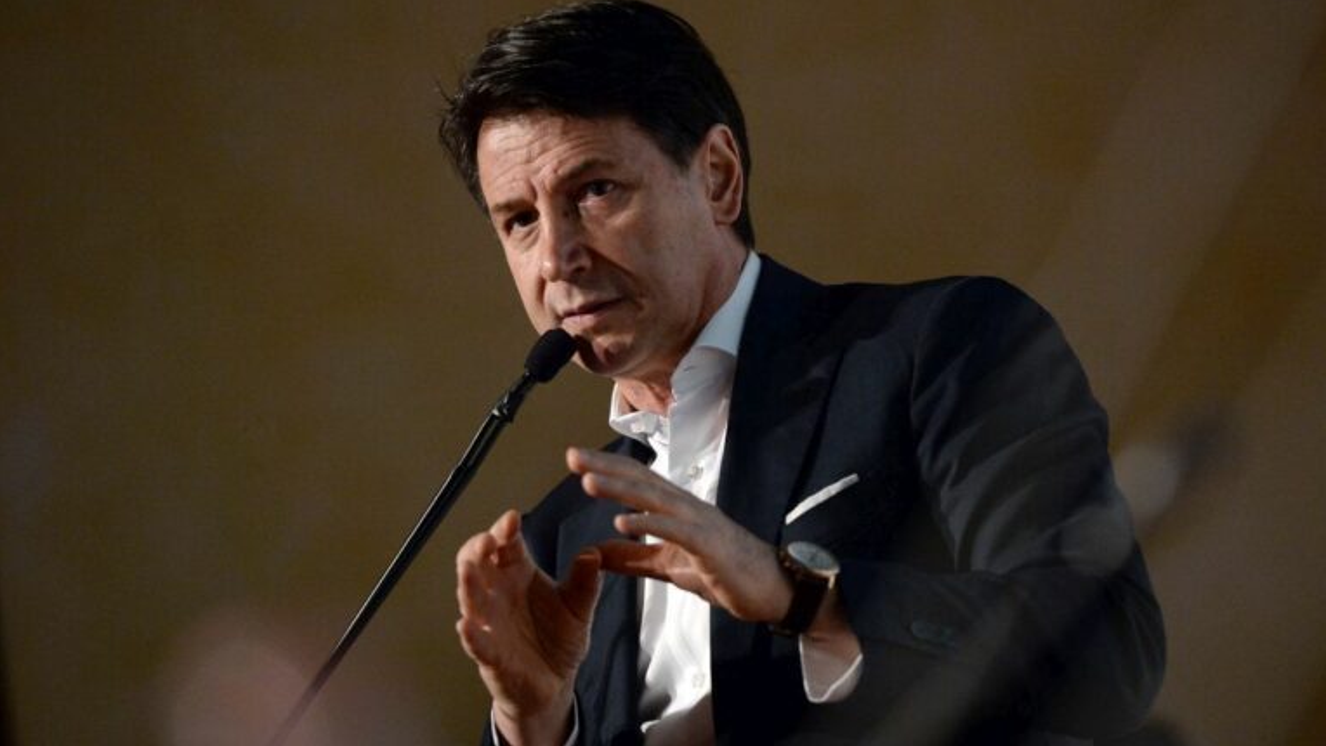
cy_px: 390
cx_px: 663
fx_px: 7420
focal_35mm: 211
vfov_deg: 5.8
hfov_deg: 10.2
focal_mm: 200
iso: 3200
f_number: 3.5
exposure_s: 1/250
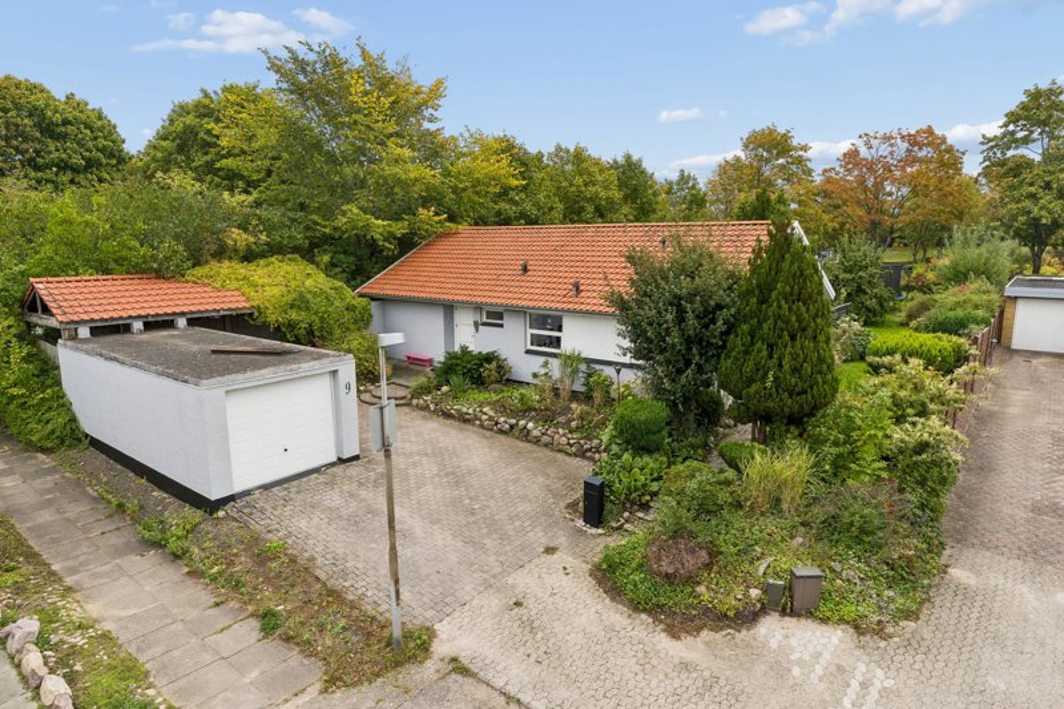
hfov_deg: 77.3
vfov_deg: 56.1
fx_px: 665
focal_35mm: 22
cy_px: 354
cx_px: 532
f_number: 8
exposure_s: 1/250
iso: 320
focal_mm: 15
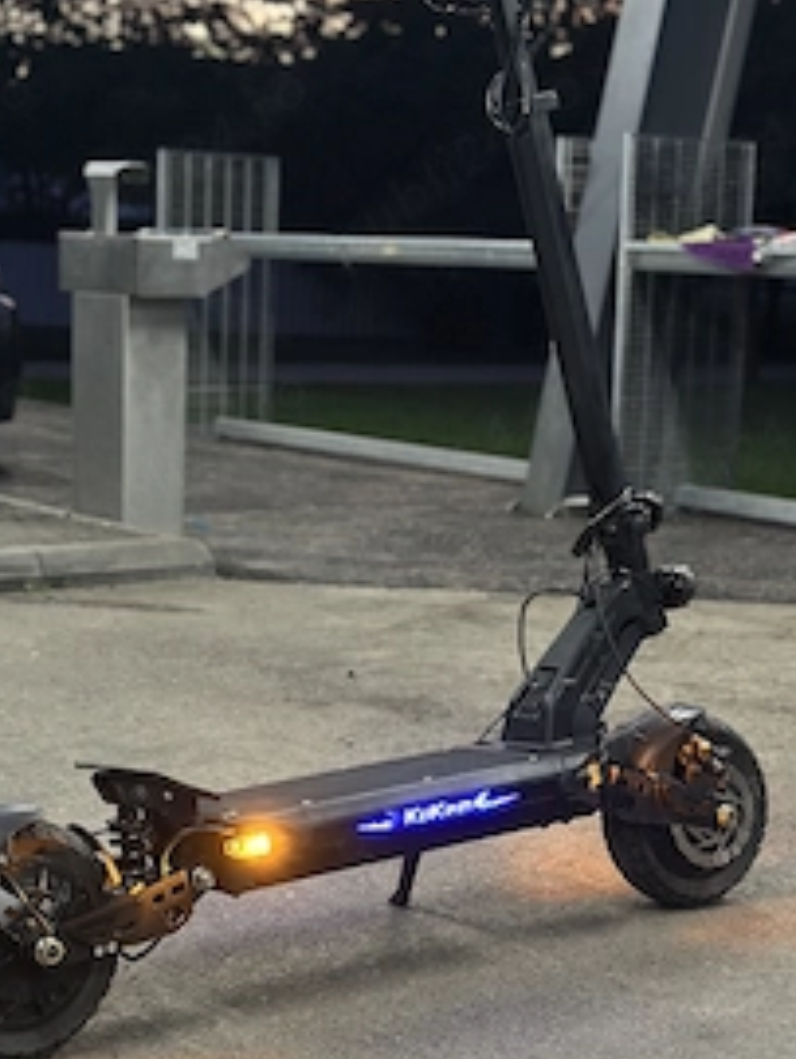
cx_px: 318
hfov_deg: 20.7
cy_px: 533
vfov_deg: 27.4
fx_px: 2173
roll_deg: -2.6
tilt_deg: -6.7
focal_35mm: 71
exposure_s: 1/60
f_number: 1.78
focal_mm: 6.86
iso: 200
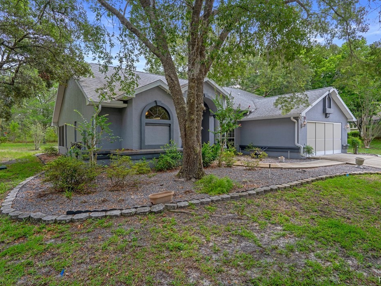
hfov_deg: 81.5
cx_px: 209
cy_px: 142
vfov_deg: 66.0
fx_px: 220
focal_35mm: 20
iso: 320
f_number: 9
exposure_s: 1/60
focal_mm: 18
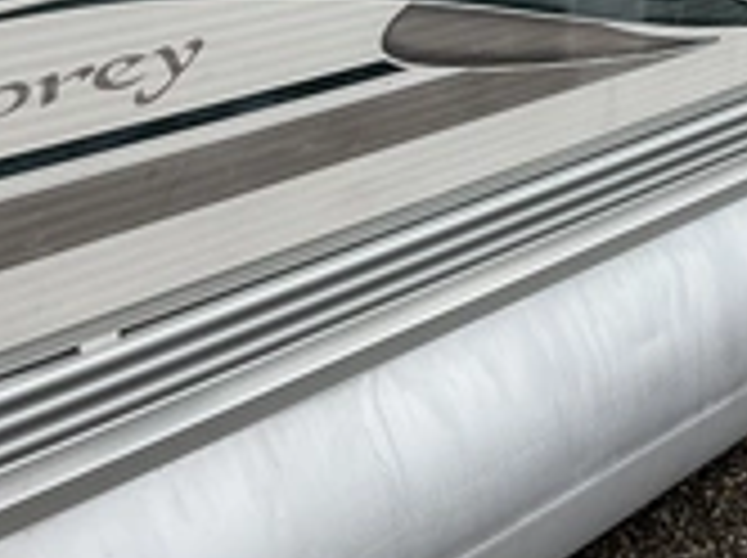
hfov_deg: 27.2
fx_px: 1508
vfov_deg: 20.6
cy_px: 76
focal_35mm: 70
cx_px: 603
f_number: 1.8
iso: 25
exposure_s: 1/749
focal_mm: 3
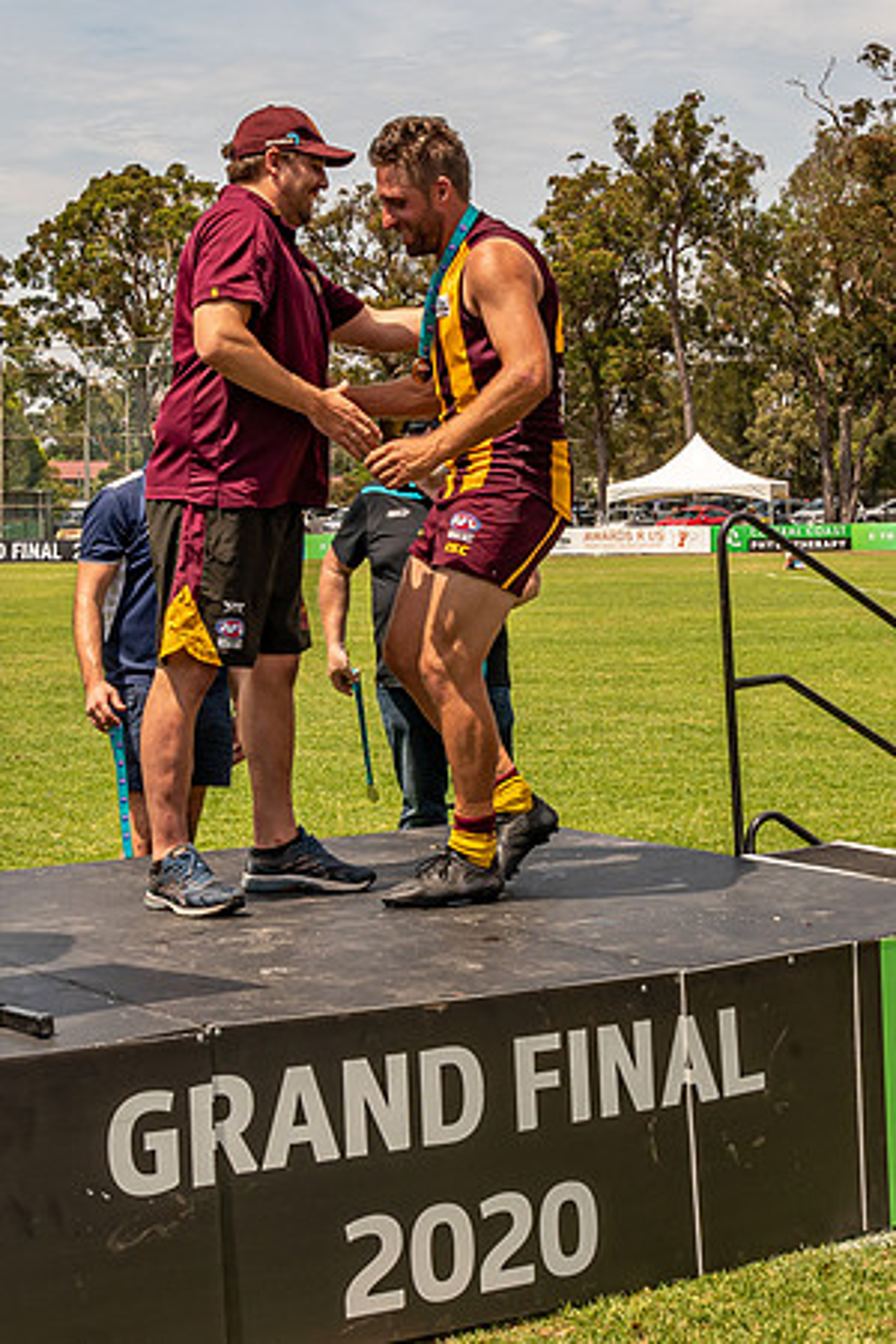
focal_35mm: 68
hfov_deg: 19.9
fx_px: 2550
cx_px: 423
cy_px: 480
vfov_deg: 29.4
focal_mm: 22
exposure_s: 1/640
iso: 200
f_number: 8
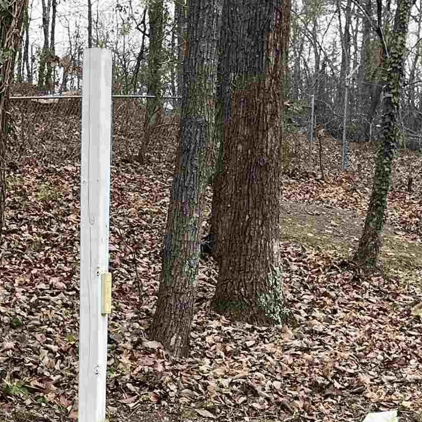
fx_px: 1214
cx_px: 72
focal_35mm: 88
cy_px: 495
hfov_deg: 19.5
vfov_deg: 18.7
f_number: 1.6
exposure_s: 1/140
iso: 32
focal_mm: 5.1
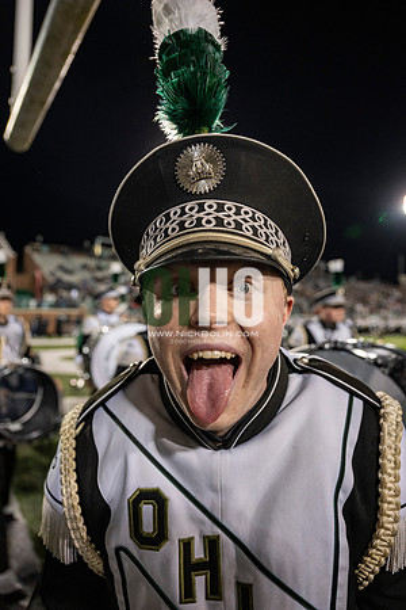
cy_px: 305
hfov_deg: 53.1
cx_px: 203
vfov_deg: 73.7
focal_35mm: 24
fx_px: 406
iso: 1250
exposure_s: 1/500
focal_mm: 24
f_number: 3.2
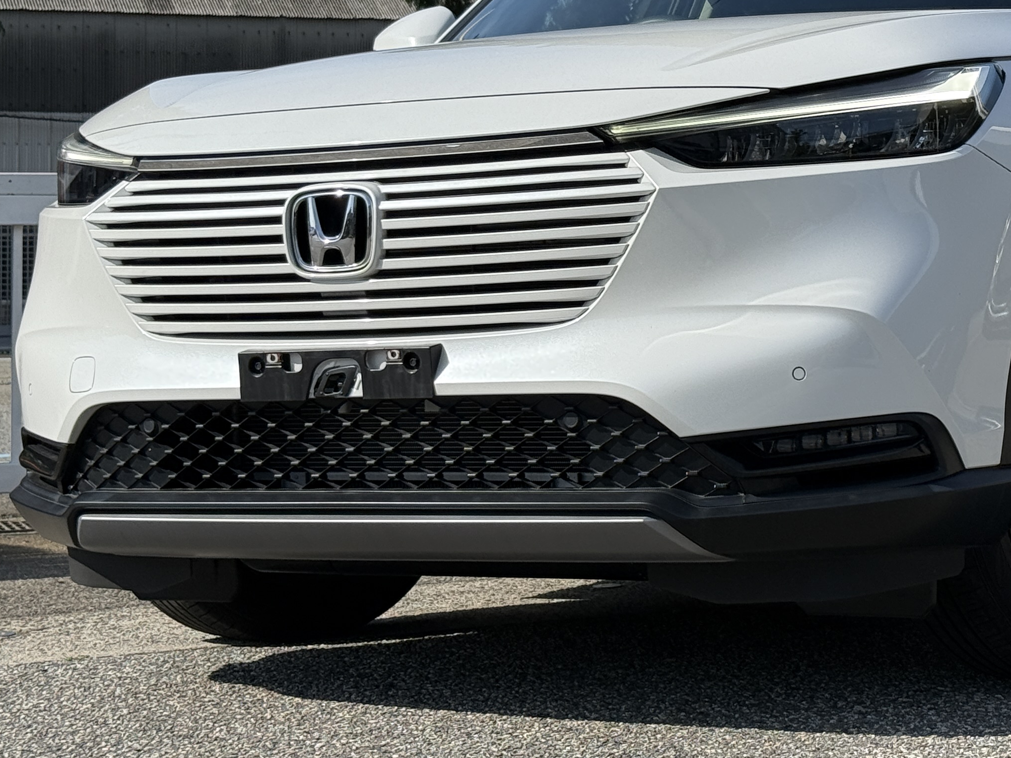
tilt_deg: +2.1
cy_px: 142
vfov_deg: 15.5
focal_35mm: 95
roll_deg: +0.4
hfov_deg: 20.5
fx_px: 2775
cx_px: 740
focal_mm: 6.76
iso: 80
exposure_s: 1/5587
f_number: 1.78
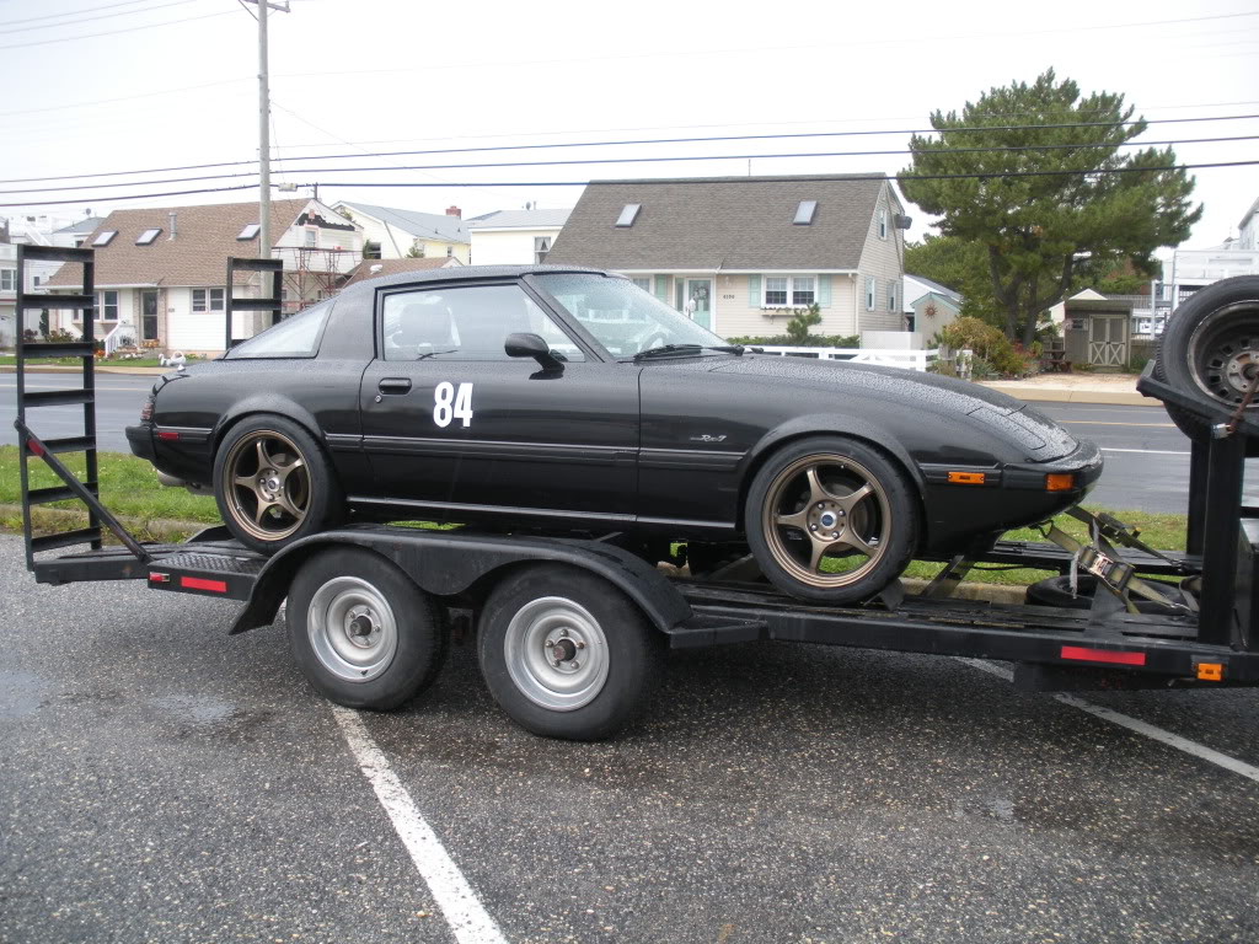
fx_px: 1309
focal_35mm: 36
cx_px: 630
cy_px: 472
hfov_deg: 51.4
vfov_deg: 39.7
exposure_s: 1/56.6
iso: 105
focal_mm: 6.3
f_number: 3.5
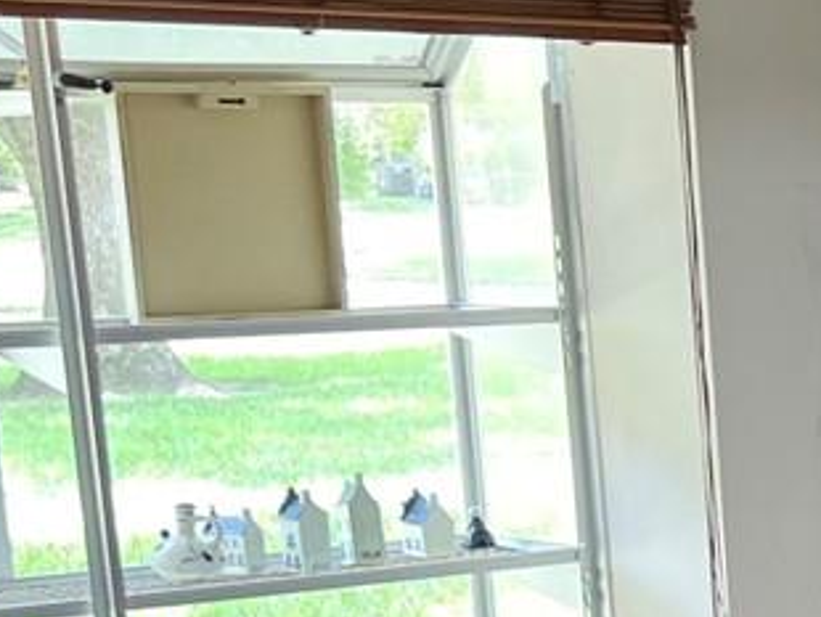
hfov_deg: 13.2
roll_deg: -0.3
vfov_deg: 10.6
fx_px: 3181
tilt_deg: -15.0
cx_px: 1486
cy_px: 1009
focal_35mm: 134
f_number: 1.5
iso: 80
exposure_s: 1/120
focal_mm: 5.7
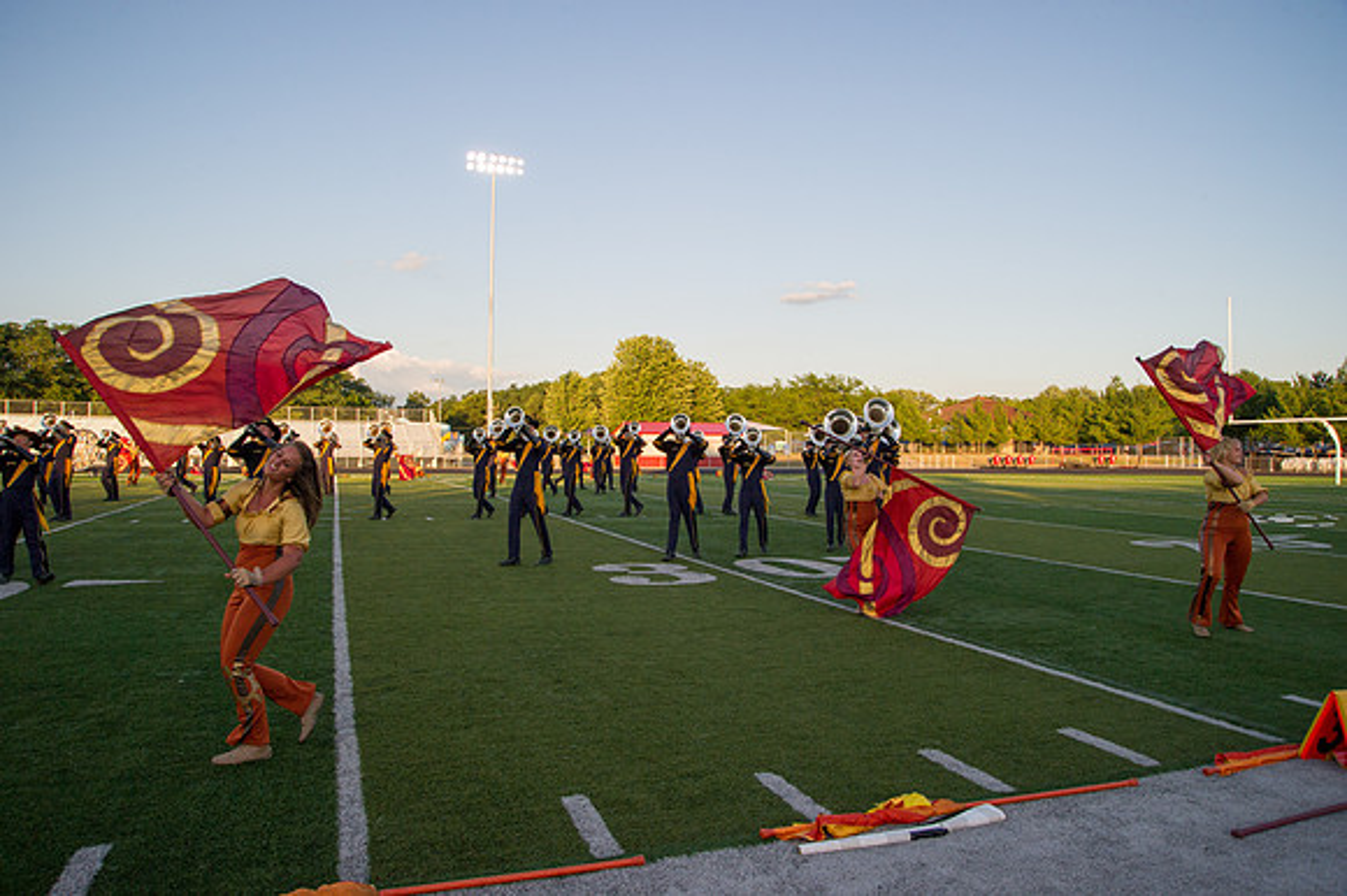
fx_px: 897
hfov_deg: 73.8
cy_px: 448
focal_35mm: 24
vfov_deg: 53.1
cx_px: 674
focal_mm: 24
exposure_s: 1/400
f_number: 10
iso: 640
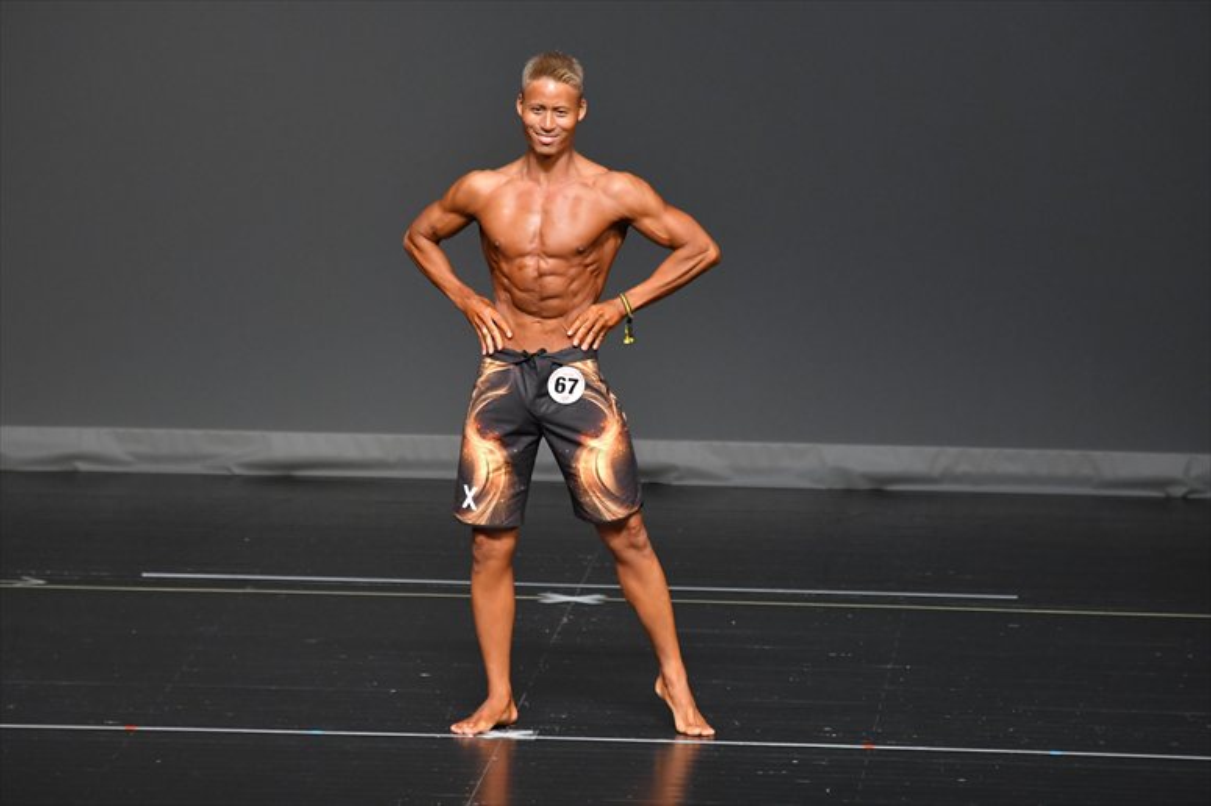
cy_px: 403
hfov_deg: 6.5
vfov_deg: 4.4
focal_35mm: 315
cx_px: 606
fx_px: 10591
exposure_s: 1/400
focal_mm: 210
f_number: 5.6
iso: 2500
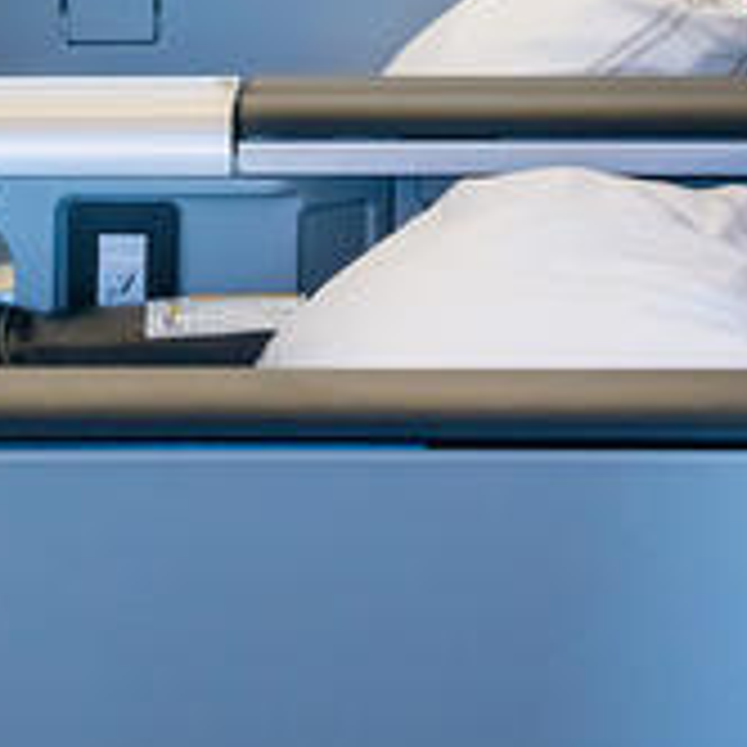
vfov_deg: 9.7
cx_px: 117
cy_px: -198
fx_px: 4321
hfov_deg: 9.8
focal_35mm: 177
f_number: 10
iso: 1600
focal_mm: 48
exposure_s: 1/13
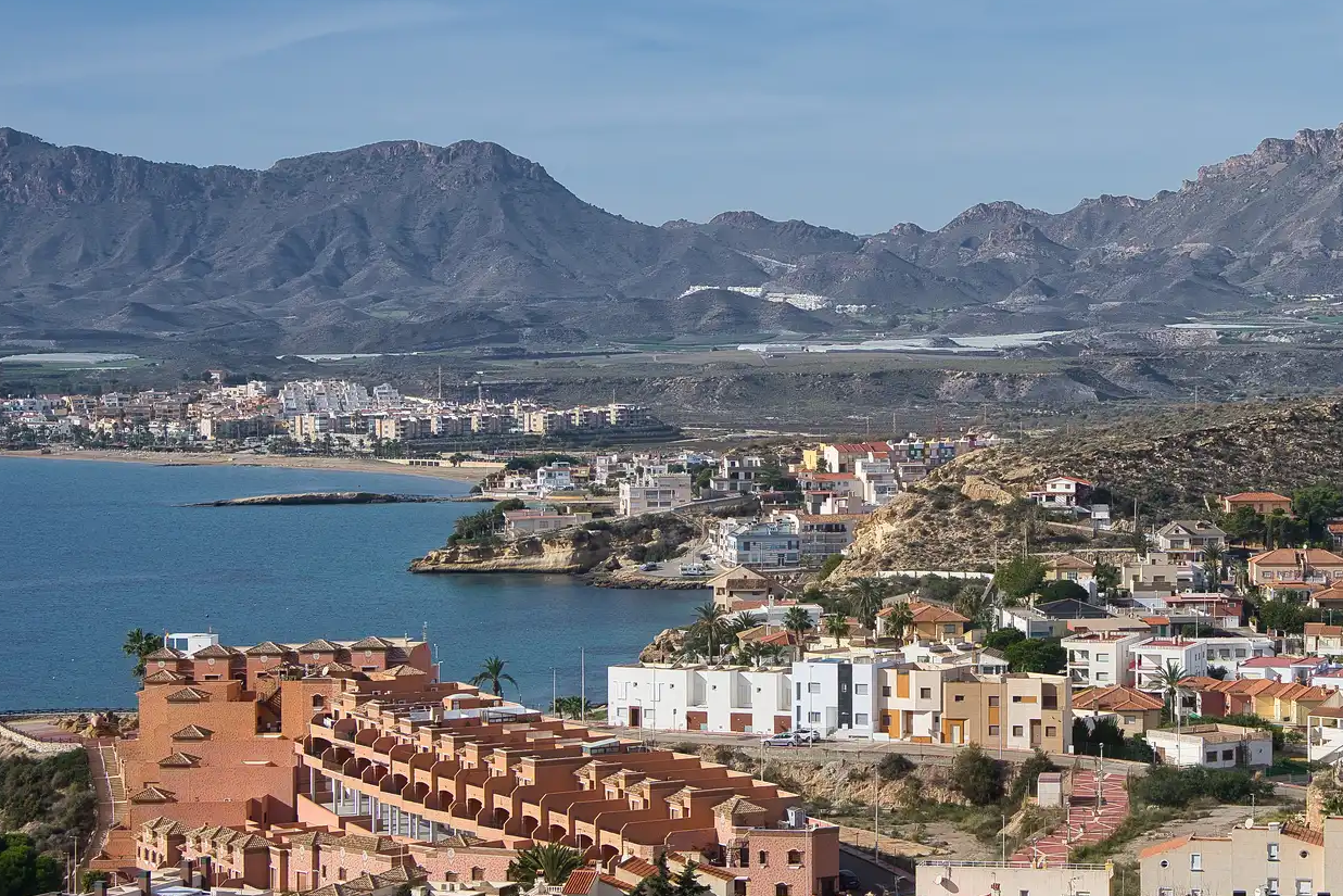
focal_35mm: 90
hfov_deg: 22.5
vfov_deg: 15.2
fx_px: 3358
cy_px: 512
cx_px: 935
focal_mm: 58
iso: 100
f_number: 8
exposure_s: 1/400
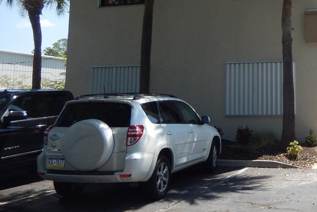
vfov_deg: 26.5
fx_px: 440
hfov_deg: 36.6
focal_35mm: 50
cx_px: 298
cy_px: 44
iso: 125
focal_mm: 4.5
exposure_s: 1/800
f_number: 3.4
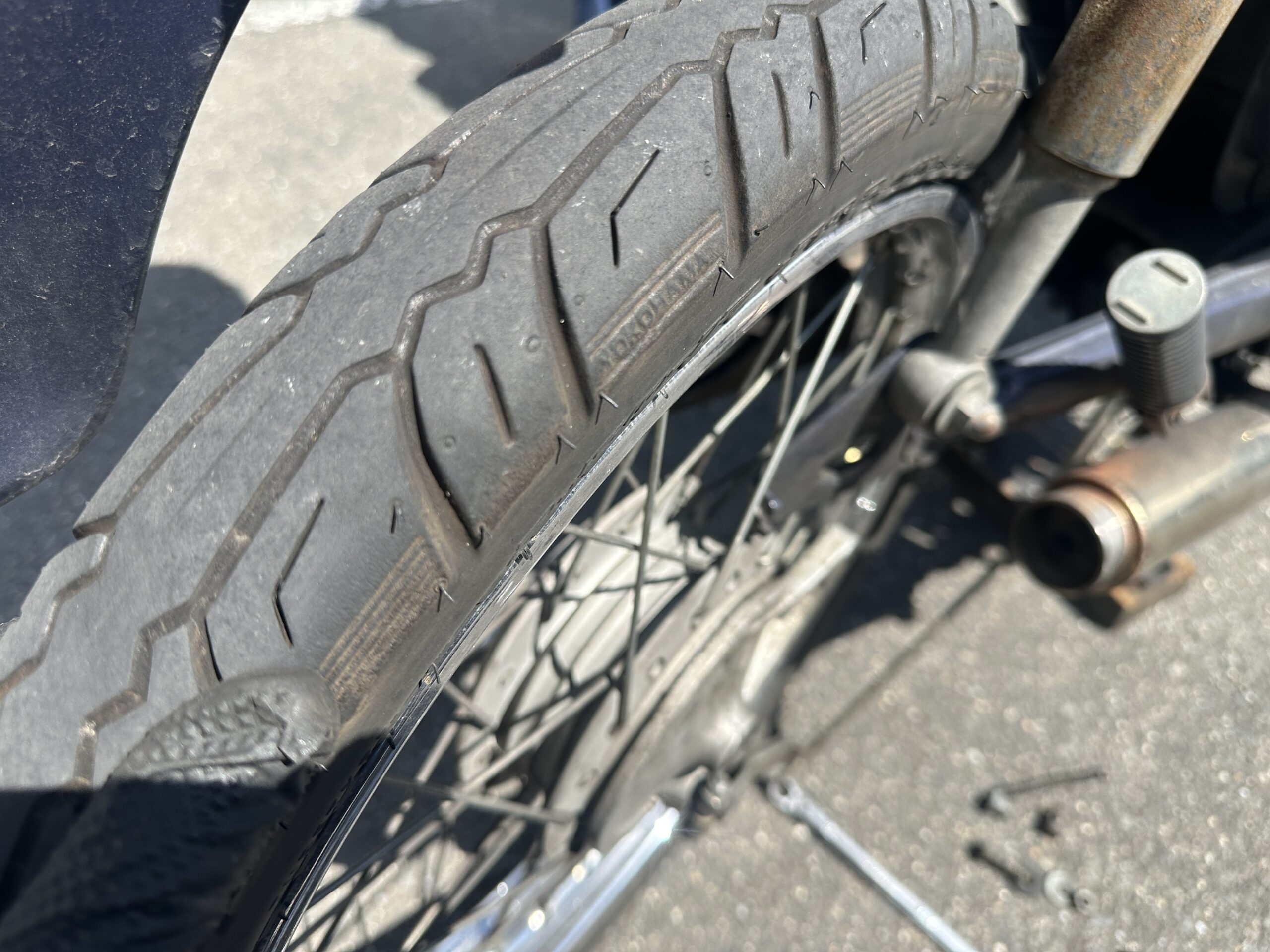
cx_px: 635
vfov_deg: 56.8
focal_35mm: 24
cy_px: 476
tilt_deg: -43.9
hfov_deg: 71.6
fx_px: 881
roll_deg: -3.8
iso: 80
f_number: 1.78
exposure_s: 1/2028
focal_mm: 6.86
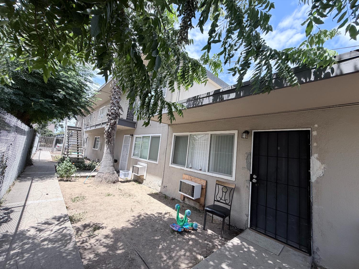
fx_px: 145
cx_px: 180
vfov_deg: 85.7
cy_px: 134
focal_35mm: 14
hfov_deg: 102.1
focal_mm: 2.22
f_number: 2.2
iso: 40
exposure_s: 1/506
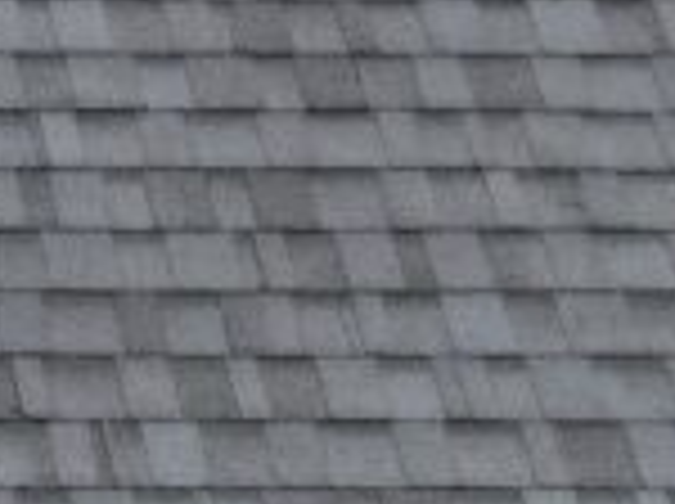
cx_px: -1040
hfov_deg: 10.2
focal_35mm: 164
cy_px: -880
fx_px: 3193
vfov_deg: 8.0
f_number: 2.8
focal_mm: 12.29
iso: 410
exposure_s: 1/120
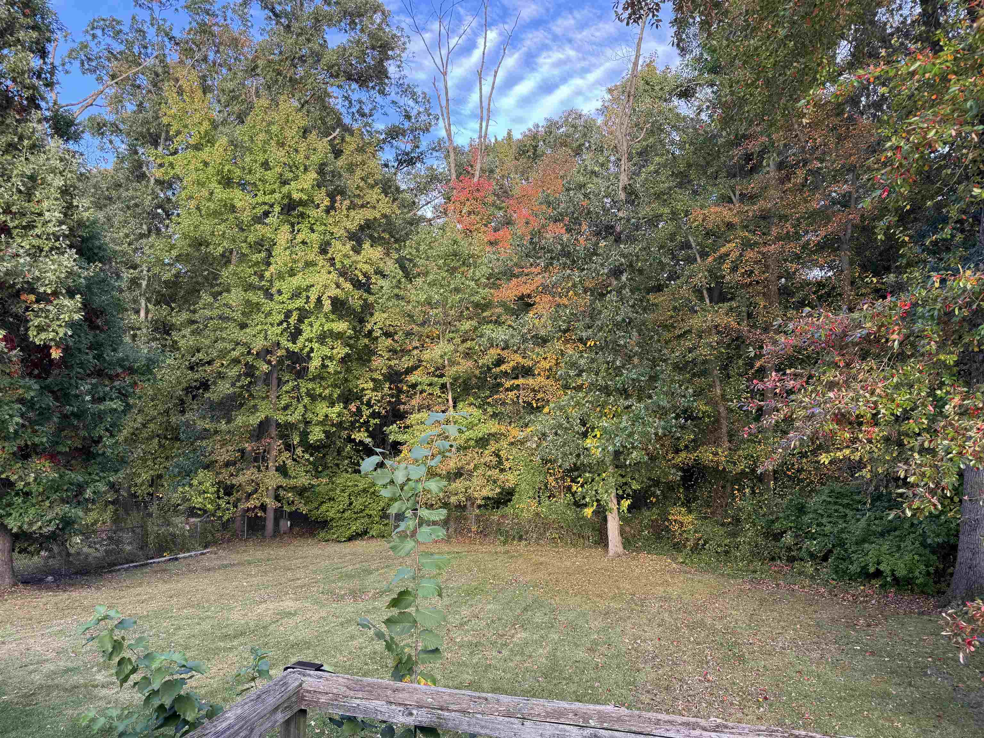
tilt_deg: +3.9
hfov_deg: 71.6
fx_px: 682
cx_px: 492
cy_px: 369
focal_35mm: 24
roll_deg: -0.9
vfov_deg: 56.8
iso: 64
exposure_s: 1/164
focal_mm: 6.76
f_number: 1.78
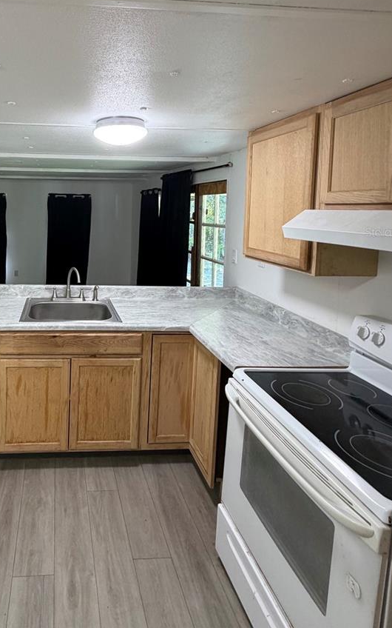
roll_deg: -0.7
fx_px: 359
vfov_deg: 80.6
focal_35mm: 21
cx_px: 85
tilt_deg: -3.3
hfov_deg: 53.9
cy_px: 232
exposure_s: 1/60
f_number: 2.2
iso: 160
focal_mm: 2.22
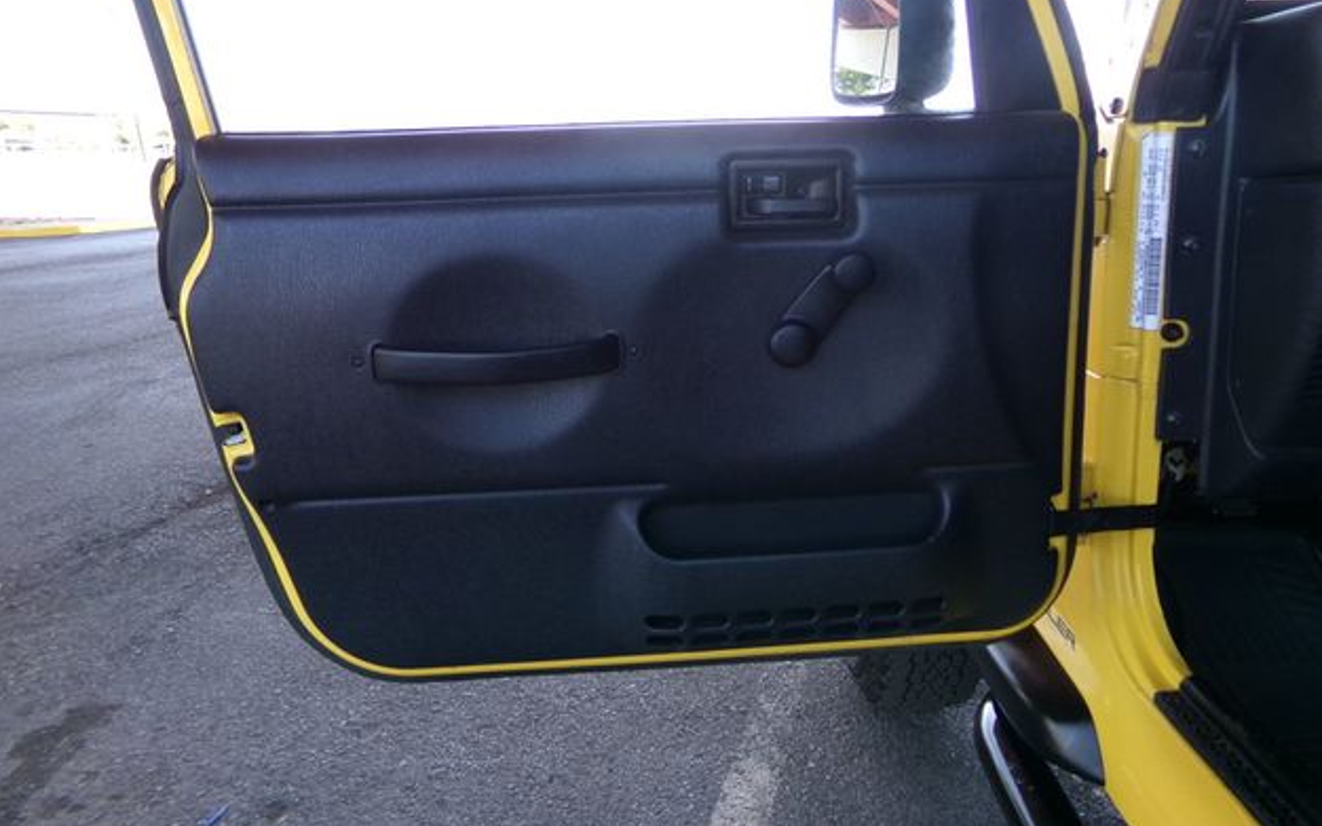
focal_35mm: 26
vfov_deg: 47.4
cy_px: 344
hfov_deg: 70.4
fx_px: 937
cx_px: 669
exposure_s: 1/60
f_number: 3.7
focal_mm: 4.3
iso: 113
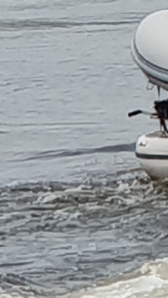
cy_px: -148
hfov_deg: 2.5
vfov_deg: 4.5
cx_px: 810
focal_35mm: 473
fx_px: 3743
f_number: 2.4
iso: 25
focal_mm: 6
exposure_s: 1/476
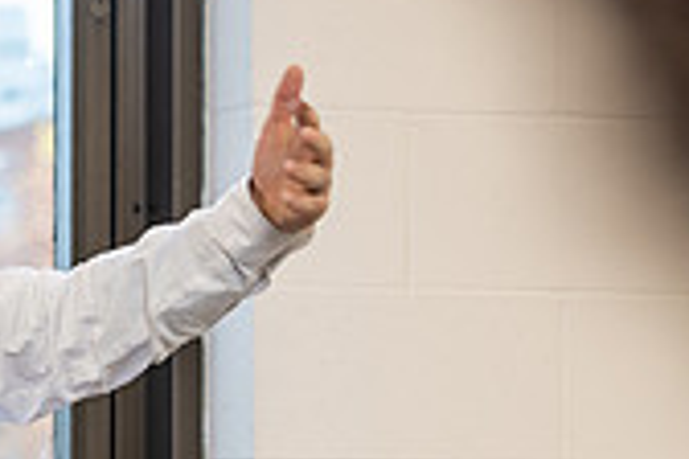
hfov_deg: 6.9
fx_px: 5607
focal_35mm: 293
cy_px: 568
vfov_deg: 4.7
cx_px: -361
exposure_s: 1/200
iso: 800
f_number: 3.2
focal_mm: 85
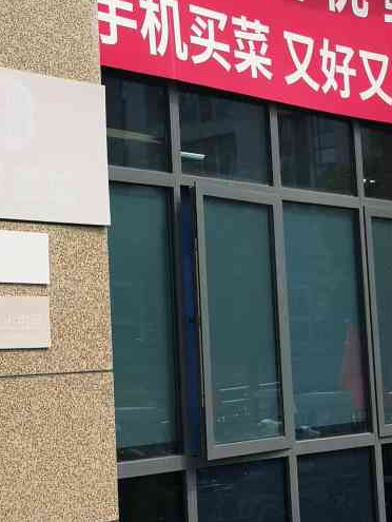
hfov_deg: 18.2
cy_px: 224
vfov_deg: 24.1
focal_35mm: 81
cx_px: 214
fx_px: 1221
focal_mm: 3.95
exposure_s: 1/1000
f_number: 1.8
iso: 50
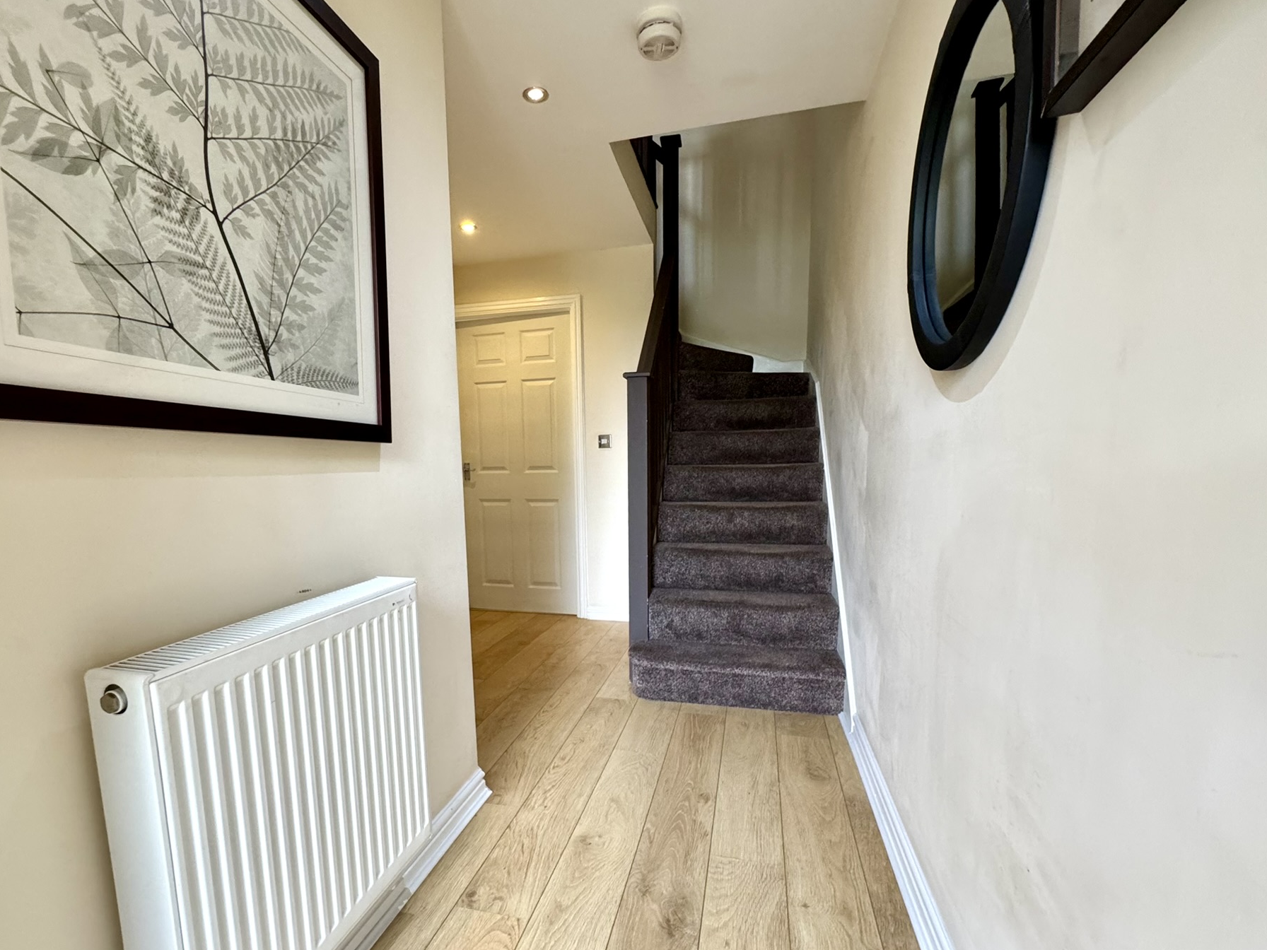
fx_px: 586
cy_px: 541
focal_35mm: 16
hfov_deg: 94.4
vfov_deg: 77.7
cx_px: 597
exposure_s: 1/99
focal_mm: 2.22
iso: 250
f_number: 2.2
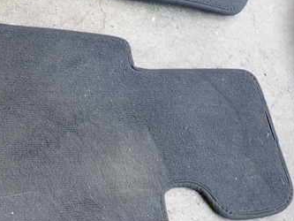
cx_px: 31
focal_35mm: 45
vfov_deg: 31.0
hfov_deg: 39.2
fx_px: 382
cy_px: 190
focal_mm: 4.5
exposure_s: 1/50
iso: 200
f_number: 2
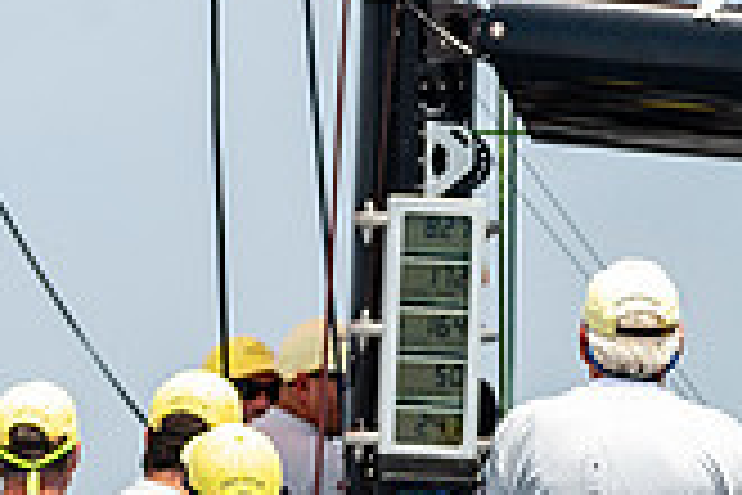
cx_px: 328
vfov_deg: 1.4
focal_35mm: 1018
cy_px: 549
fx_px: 20980
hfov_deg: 2.0
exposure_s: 1/2500
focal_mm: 290
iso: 400
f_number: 5
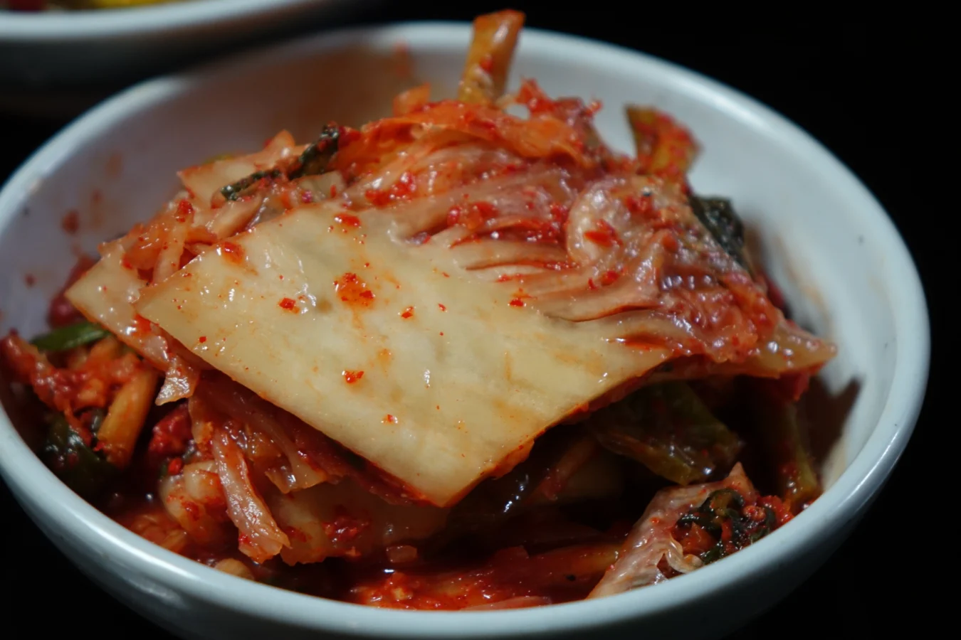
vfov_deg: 10.3
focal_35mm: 133
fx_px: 3550
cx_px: 480
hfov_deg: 15.4
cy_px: 320
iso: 800
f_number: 2.8
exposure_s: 1/50
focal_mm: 48.67
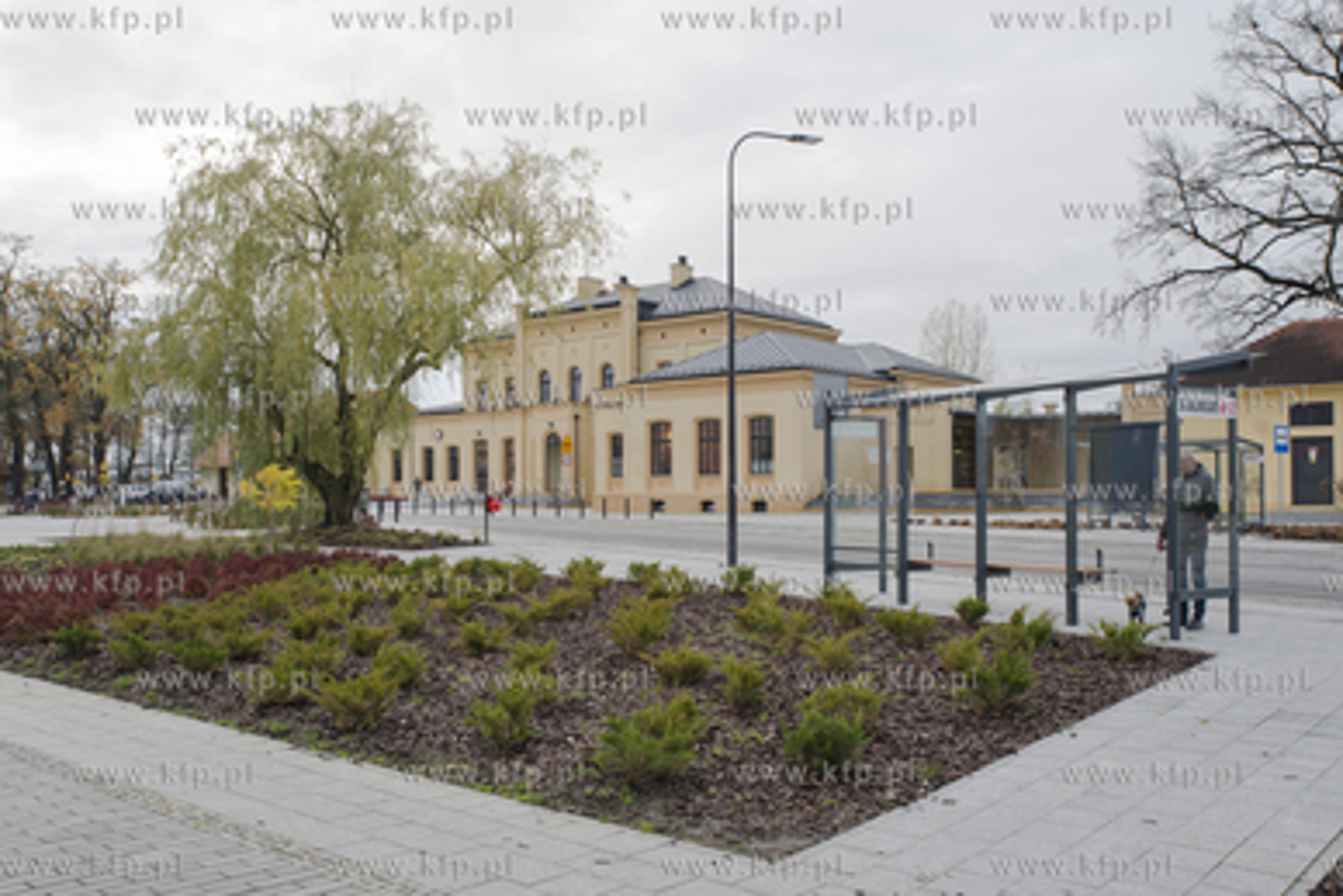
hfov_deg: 58.7
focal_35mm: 32
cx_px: 678
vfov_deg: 41.1
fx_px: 1194
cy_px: 445
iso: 360
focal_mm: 31
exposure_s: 1/30
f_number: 5.6
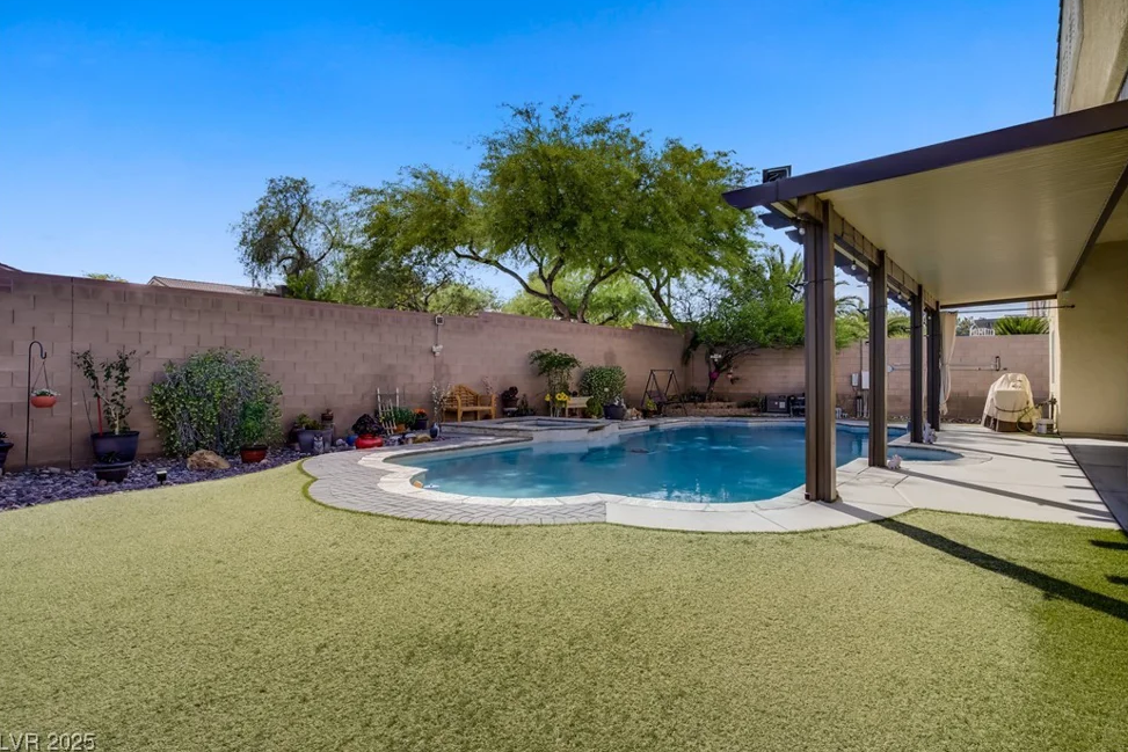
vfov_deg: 61.9
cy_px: 369
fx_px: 627
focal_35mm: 20
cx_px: 584
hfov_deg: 83.9
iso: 100
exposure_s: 1/320
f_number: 8
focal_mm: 19
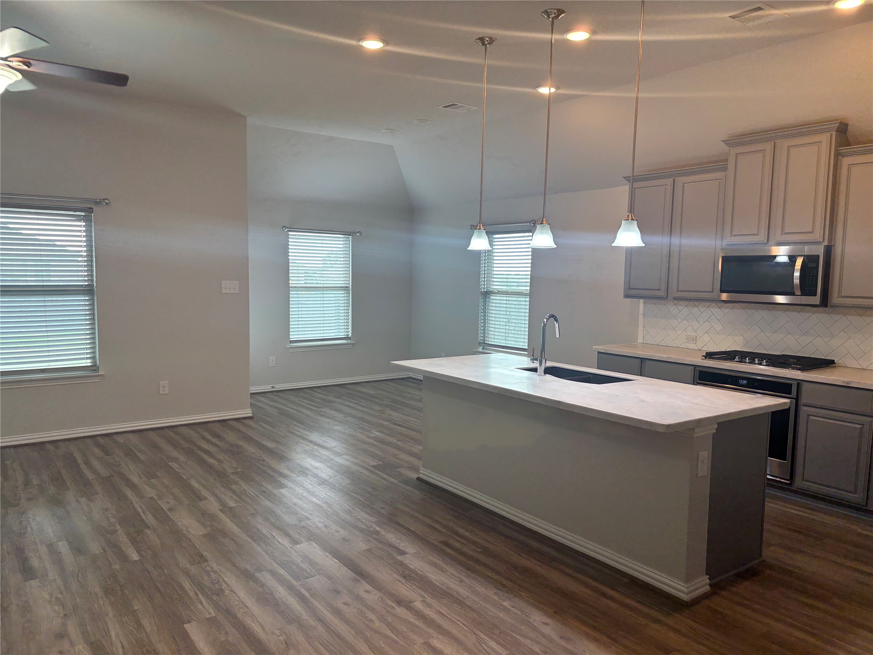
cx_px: 436
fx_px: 656
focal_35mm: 26
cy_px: 328
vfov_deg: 53.1
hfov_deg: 67.3
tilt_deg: -5.8
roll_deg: -0.9
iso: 64
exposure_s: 1/60
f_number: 1.6
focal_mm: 5.96
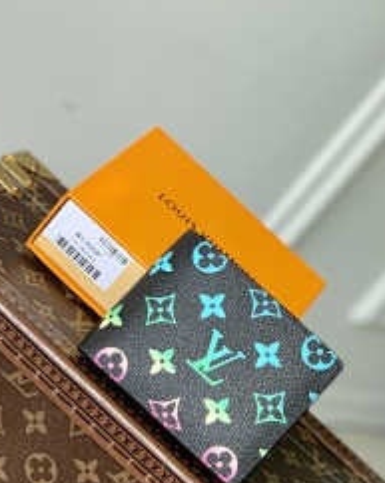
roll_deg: -40.1
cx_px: 185
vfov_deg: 18.3
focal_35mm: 105
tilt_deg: -21.2
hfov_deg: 14.6
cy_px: 271
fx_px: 1498
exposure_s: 1/204
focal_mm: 6
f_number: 2.4
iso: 16
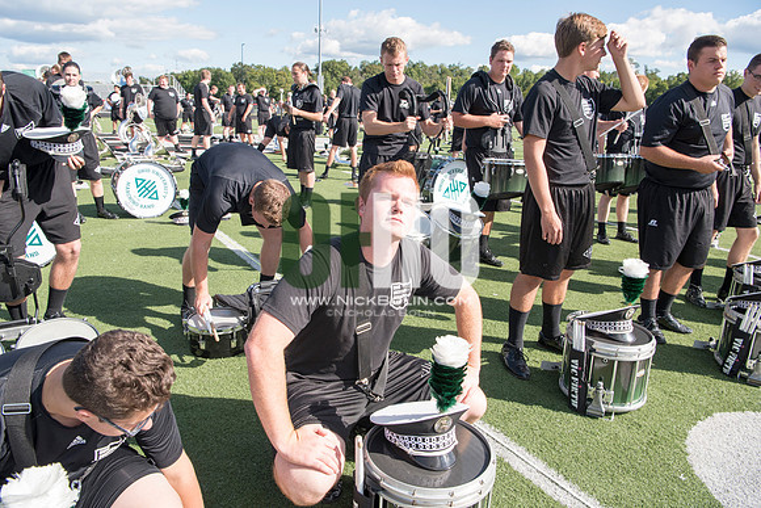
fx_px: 507
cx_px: 380
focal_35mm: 24
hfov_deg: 73.7
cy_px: 254
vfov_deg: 53.2
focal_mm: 24
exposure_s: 1/640
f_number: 8
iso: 400
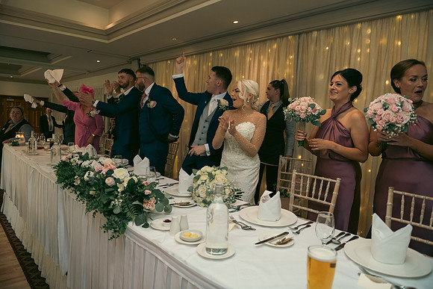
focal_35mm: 24
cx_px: 216
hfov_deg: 73.7
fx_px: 289
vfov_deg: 53.2
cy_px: 144
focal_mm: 24
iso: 800
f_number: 3.5
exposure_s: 1/160
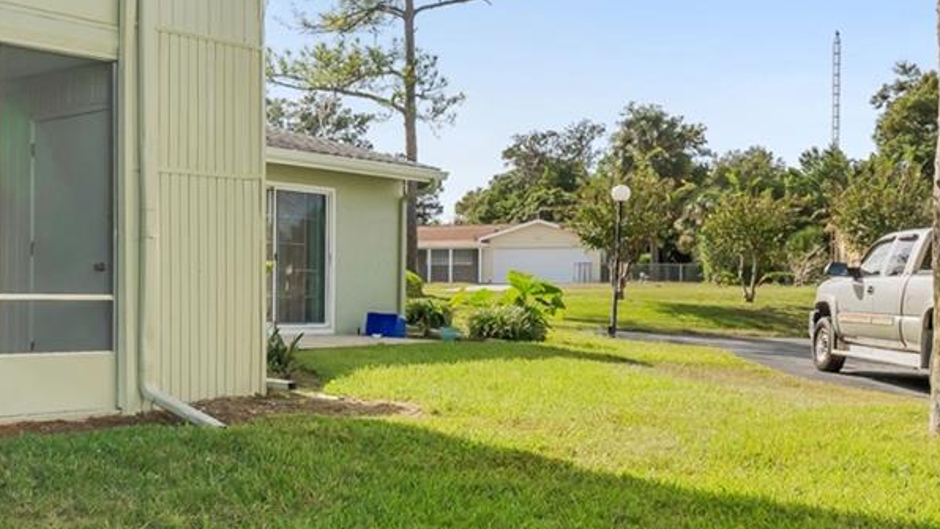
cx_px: 90
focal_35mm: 45
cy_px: 295
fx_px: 1121
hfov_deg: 41.7
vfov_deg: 26.5
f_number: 8
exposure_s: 1/125
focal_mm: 16
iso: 400
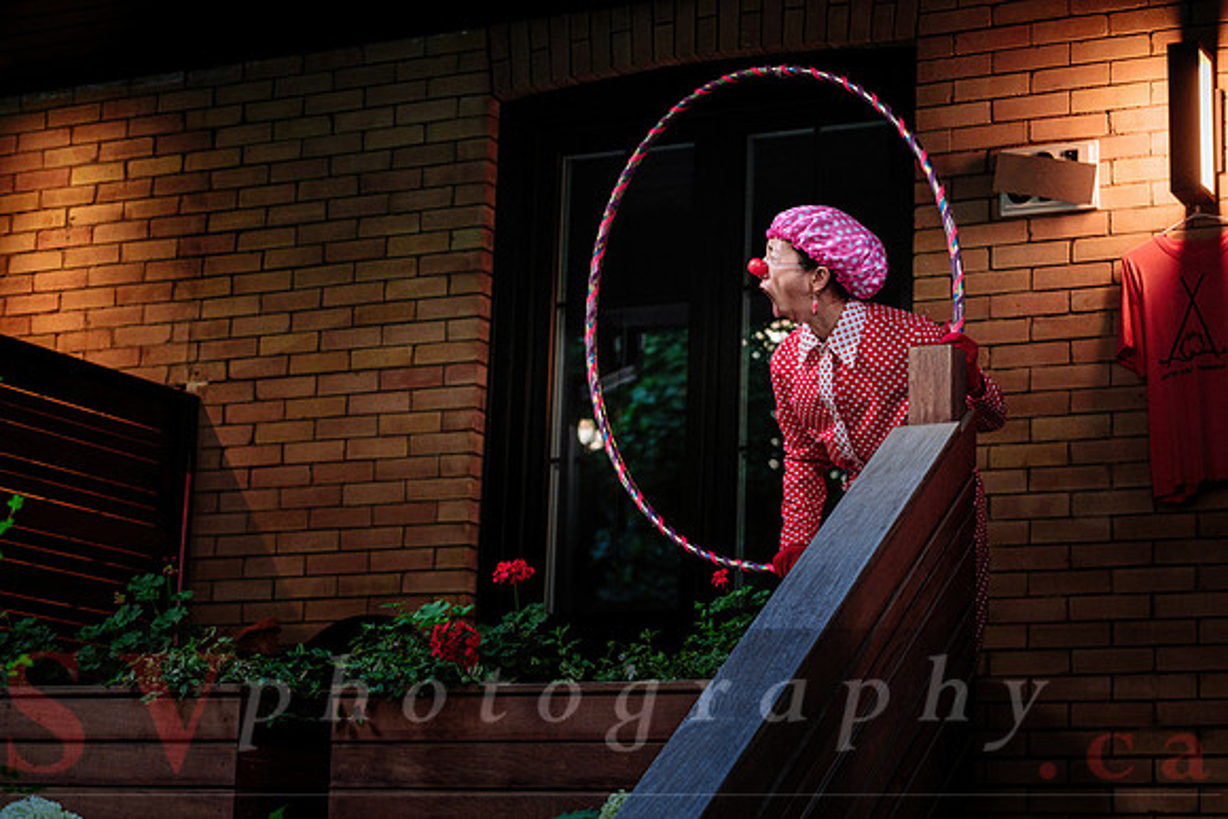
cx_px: 614
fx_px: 2559
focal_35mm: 75
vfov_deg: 18.2
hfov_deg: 27.0
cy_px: 410
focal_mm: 50
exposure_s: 1/200
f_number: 2.8
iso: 1250
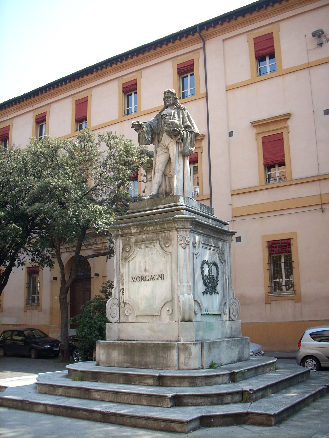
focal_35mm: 37
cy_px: 219
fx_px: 469
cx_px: 164
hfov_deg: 38.7
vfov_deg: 50.1
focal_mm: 6.2
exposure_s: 1/239
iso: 64
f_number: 2.8
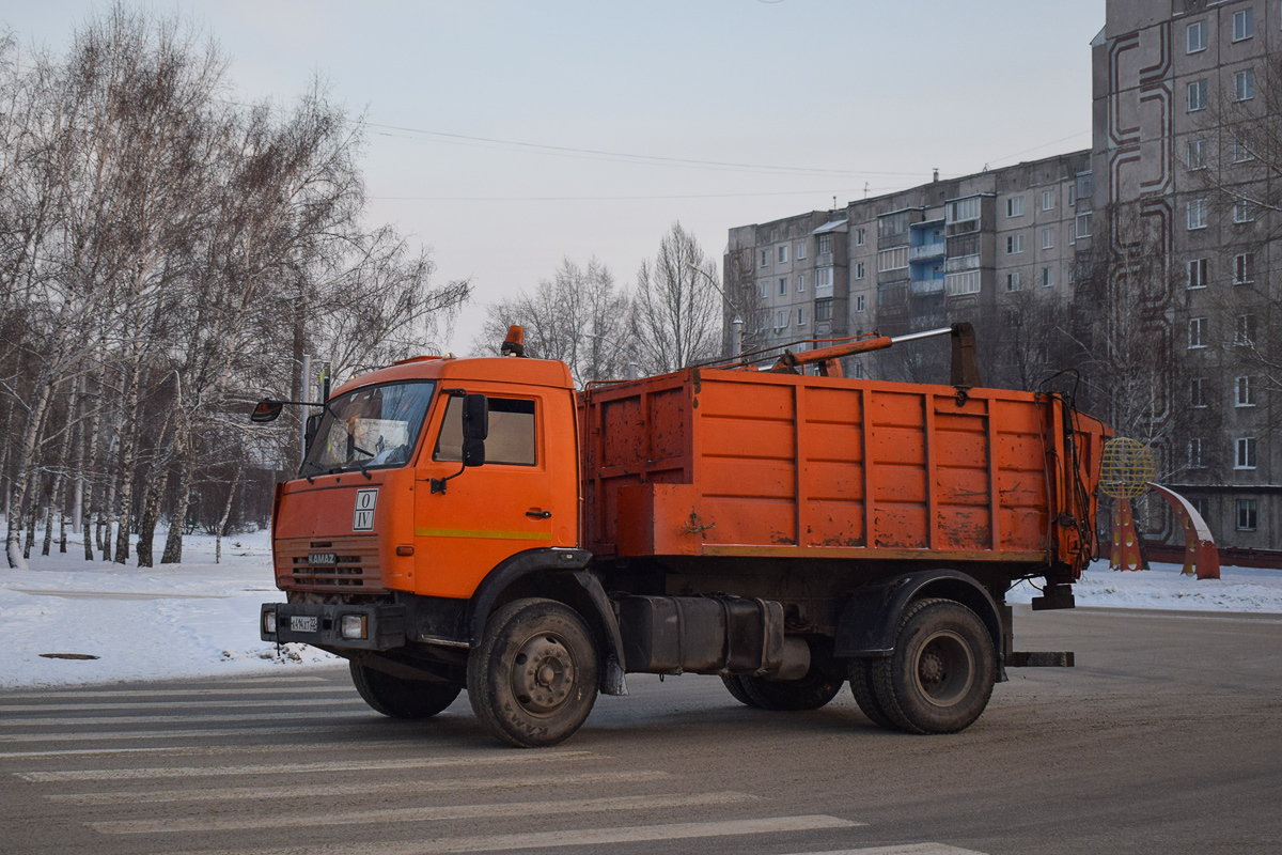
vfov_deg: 33.0
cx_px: 641
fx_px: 1442
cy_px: 428
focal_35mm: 40
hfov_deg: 47.9
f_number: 4.5
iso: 400
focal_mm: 27
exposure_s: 1/640
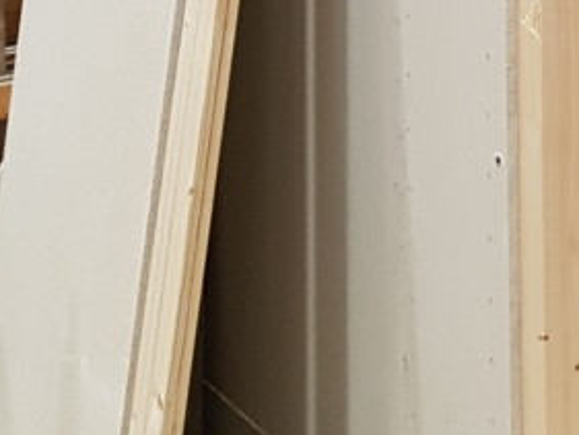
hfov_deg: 15.6
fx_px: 1857
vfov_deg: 12.3
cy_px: -328
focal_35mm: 111
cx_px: 987
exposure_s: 1/25
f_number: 1.7
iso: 160
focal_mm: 4.2
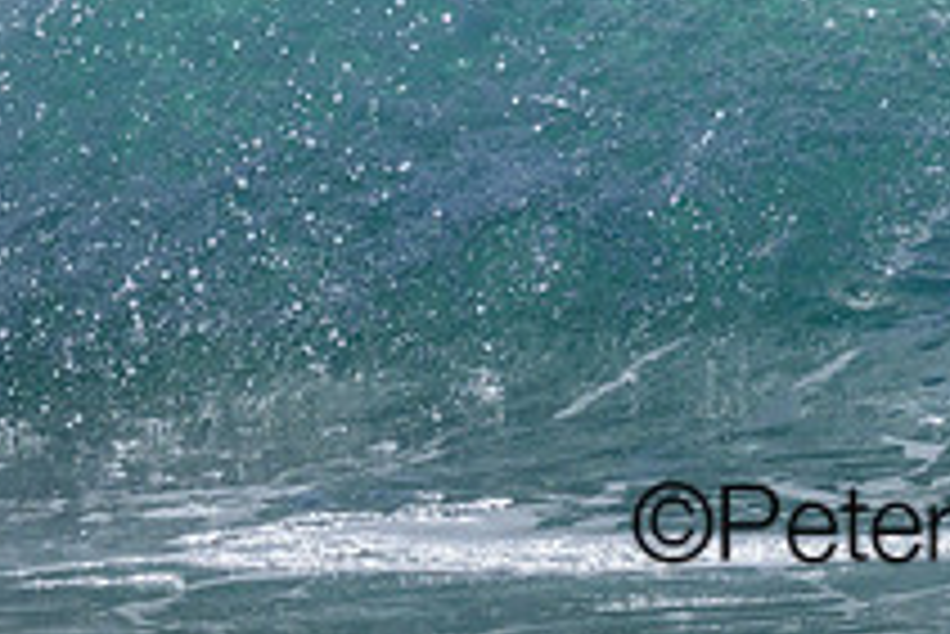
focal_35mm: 2205
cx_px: 980
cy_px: -224
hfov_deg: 0.9
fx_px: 58225
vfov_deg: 0.6
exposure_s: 1/2000
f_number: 6.3
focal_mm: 800
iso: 1600
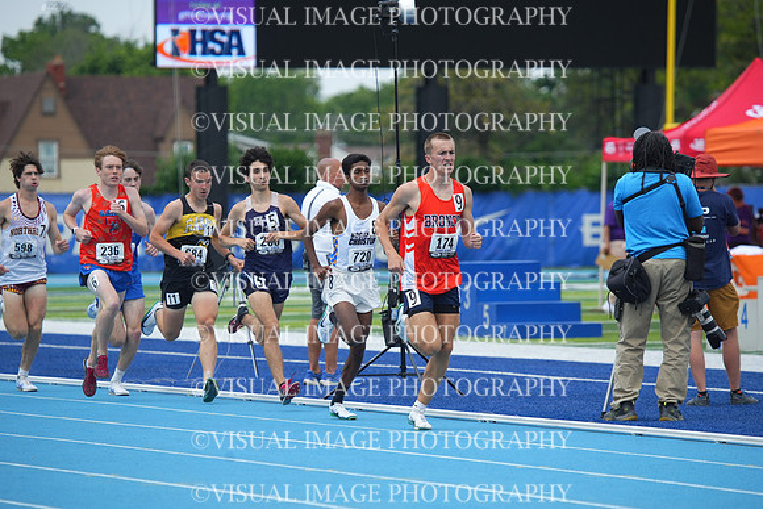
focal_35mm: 260
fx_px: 5512
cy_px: 254
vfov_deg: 5.3
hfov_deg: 7.9
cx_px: 382
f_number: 5.6
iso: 400
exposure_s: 1/1250
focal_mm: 260
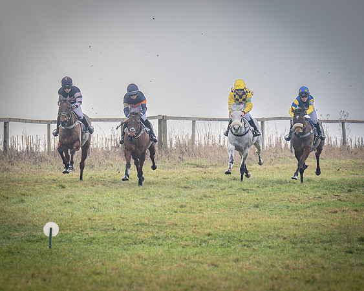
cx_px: 181
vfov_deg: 3.4
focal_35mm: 450
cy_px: 135
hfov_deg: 4.3
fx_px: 4850
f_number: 5
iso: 320
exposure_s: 1/1000
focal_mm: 200
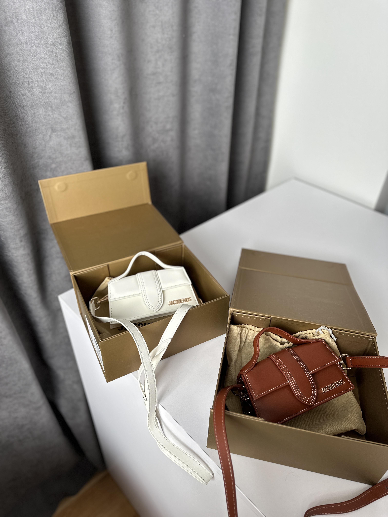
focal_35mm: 24
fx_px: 359
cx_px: 194
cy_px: 258
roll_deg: -2.7
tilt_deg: -37.7
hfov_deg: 56.8
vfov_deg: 71.6
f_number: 1.78
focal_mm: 6.86
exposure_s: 1/121
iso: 100
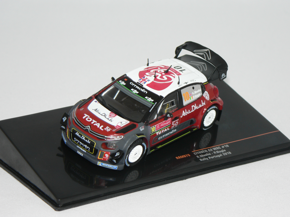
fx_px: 1206
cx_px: 145
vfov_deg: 10.3
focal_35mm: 144
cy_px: 108
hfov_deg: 13.7
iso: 80
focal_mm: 24.1
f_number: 3.3
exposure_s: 1/60
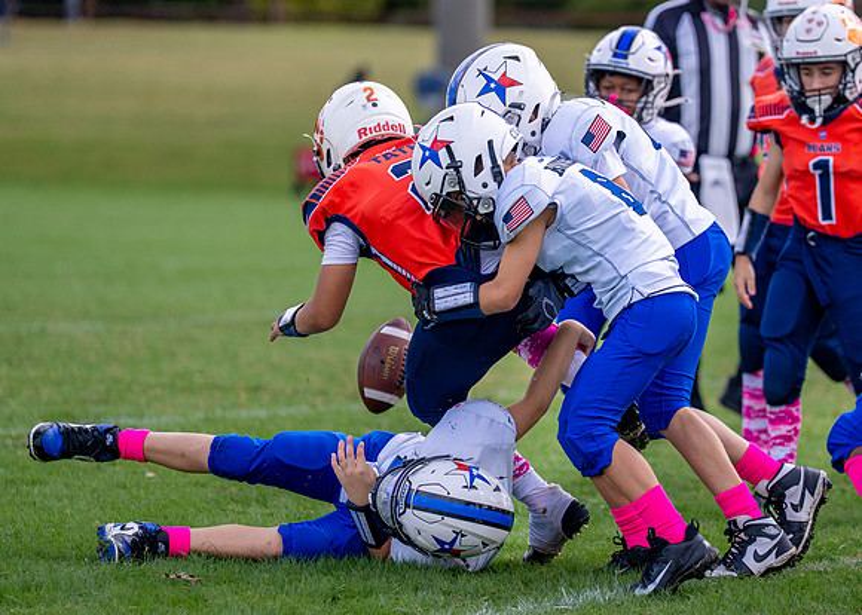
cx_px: 574
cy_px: 275
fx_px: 6876
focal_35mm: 281
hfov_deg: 7.2
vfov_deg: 5.1
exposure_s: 1/2500
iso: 250
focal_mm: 185
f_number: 2.8
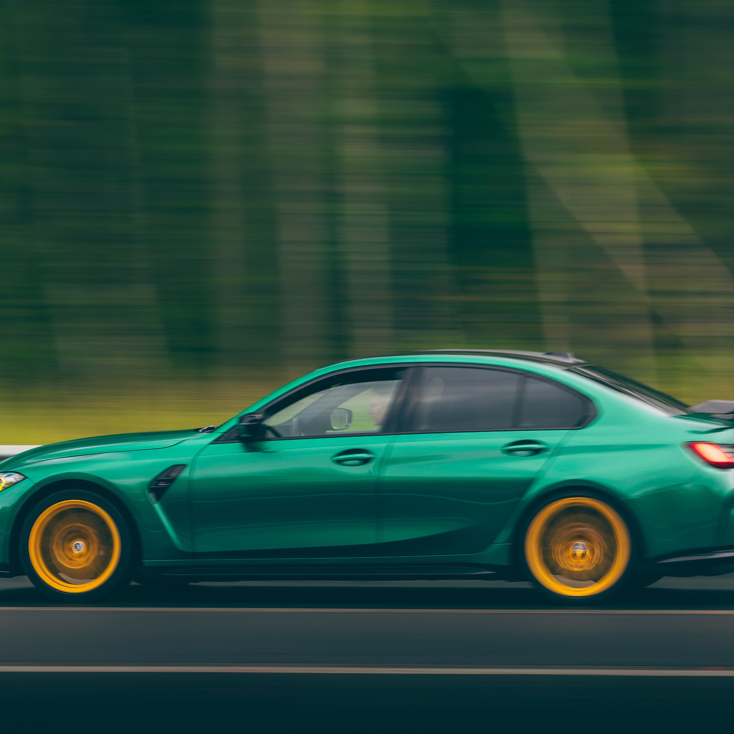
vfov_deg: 11.7
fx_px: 3574
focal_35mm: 149
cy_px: 503
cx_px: 756
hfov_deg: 11.6
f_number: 5
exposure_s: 1/50
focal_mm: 70
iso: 200
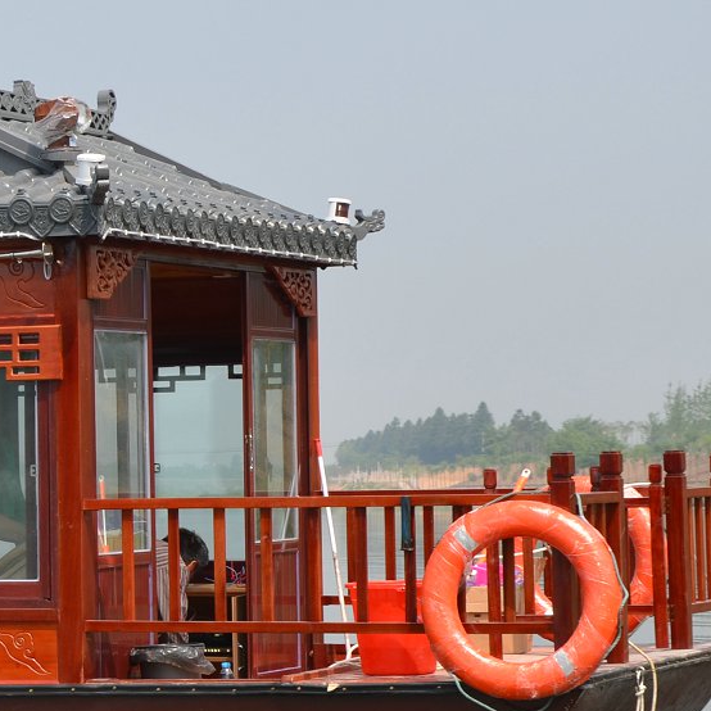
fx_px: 3625
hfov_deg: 10.9
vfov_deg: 11.2
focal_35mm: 156
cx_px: -284
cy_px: 418
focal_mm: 34
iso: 100
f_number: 7.1
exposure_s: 1/250
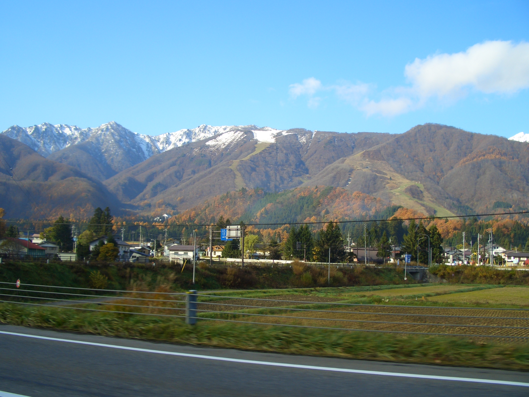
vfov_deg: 40.7
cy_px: 198
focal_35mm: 35
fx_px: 535
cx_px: 264
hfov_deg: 52.6
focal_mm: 5.8
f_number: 4.3
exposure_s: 1/250
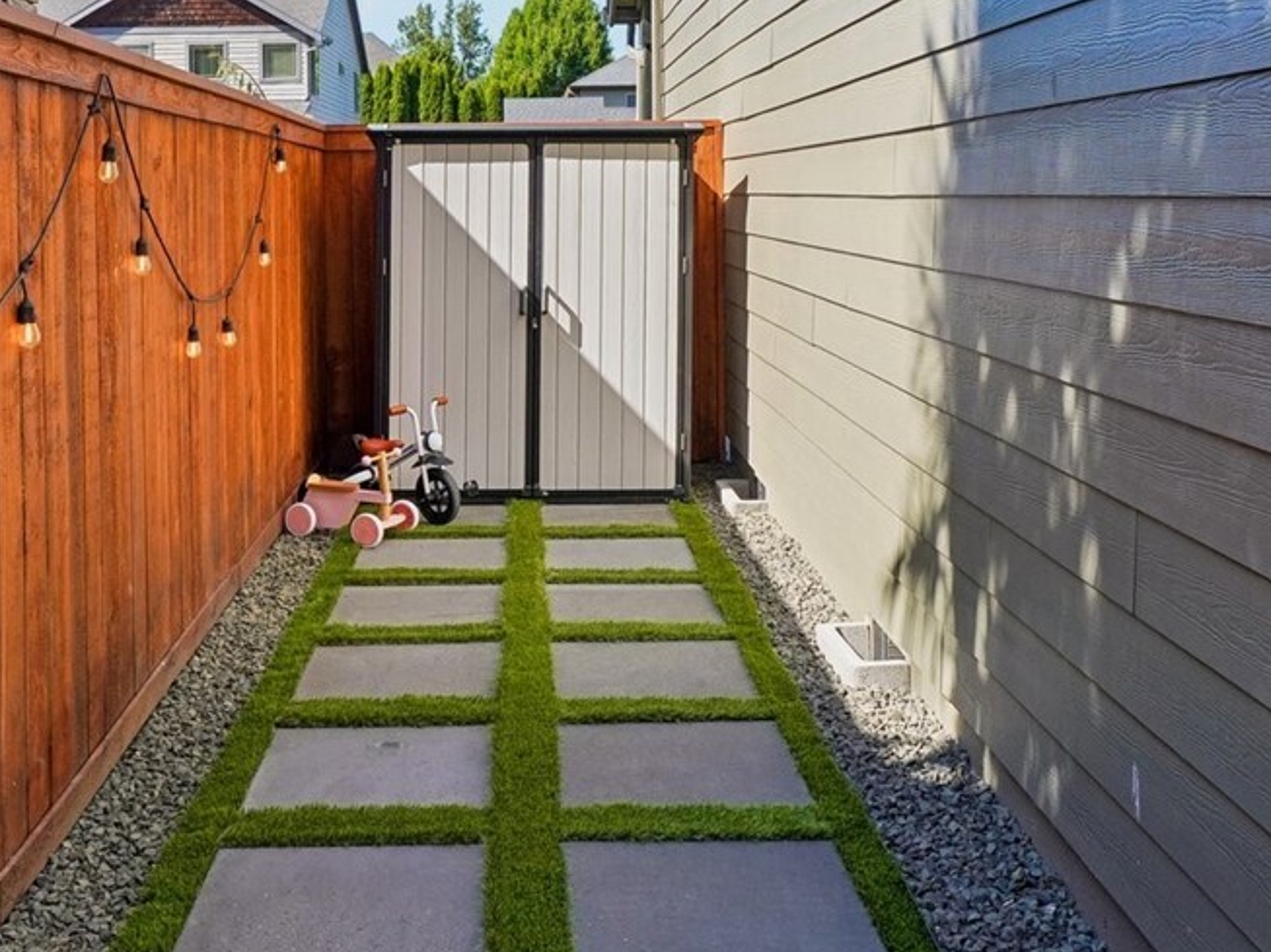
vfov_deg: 35.1
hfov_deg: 46.7
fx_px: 1468
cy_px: 227
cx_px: 544
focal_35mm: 40
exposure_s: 1/320
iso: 400
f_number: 8
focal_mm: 16
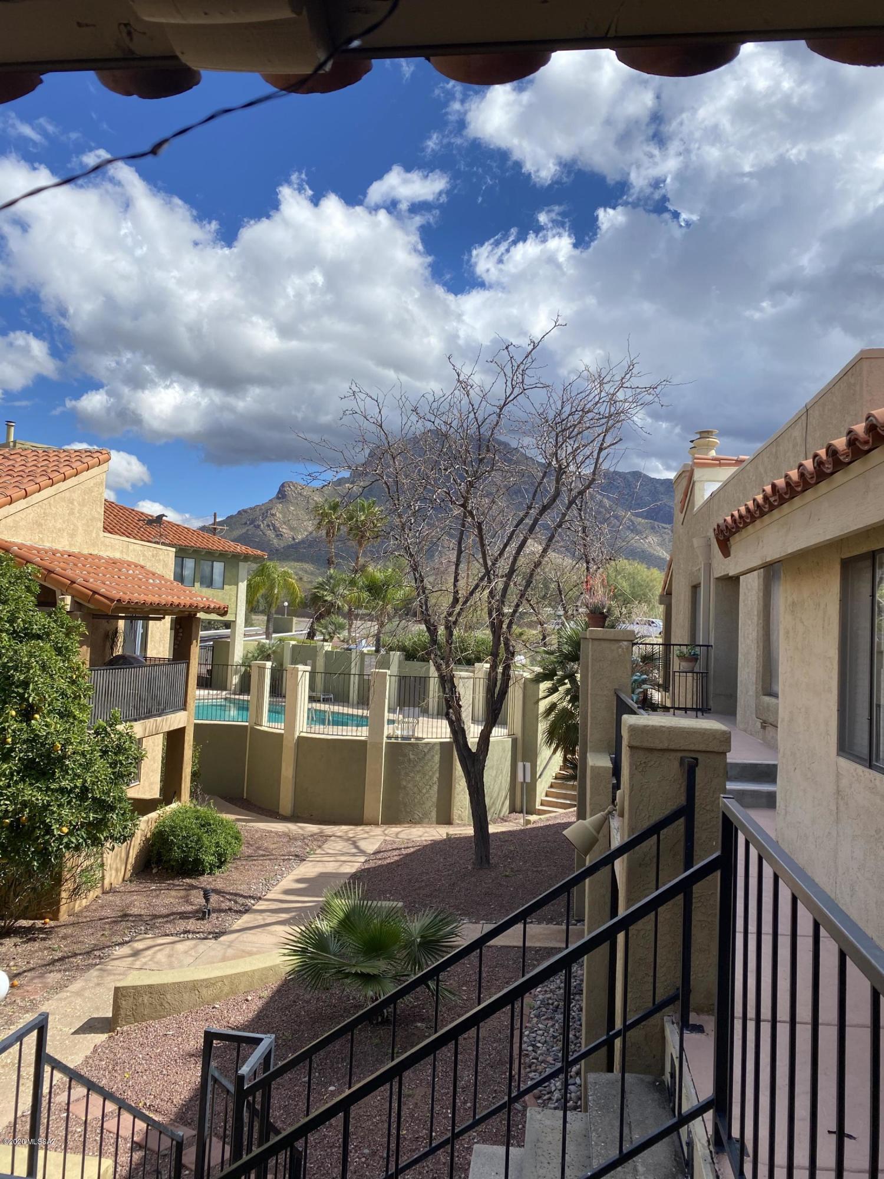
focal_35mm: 26
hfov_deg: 53.1
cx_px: 442
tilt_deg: +3.1
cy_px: 590
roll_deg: -2.4
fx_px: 885
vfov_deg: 67.3
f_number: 1.8
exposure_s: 1/1136
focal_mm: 4.25
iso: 32
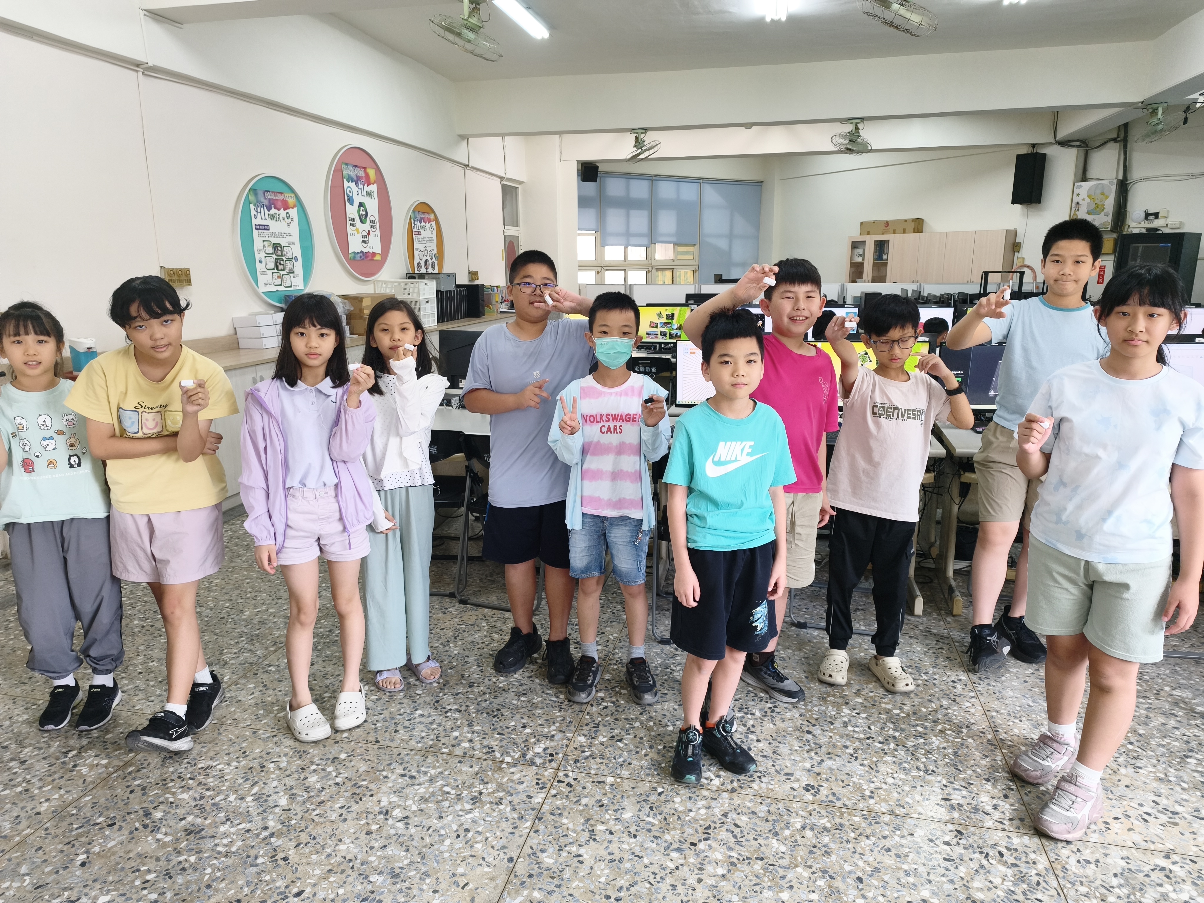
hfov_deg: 73.9
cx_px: 602
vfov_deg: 58.9
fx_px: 800
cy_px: 452
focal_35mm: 23
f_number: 1.62
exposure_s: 1/120
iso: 160
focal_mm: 6.45
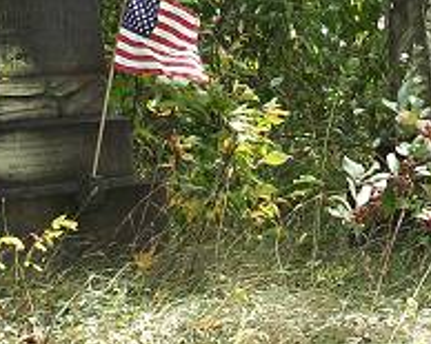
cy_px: -16
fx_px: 1900
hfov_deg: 12.9
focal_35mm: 149
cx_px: 364
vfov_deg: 10.3
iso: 80
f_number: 2.8
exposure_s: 1/302
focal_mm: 6.2
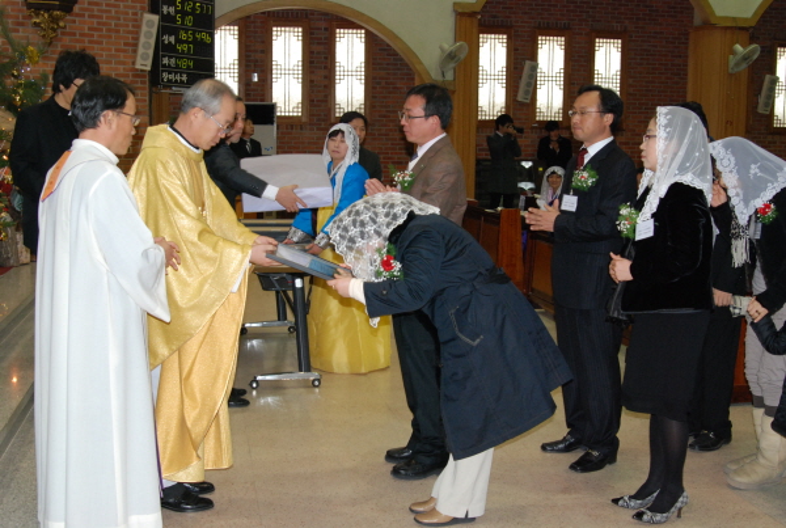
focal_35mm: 48
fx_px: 1050
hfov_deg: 41.0
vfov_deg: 28.2
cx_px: 393
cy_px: 264
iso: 800
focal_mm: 32
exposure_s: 1/60
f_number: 5
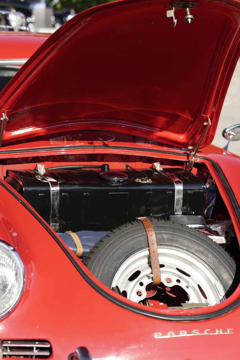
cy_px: 180
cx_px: 120
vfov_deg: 23.9
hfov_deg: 16.1
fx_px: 850
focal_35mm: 85
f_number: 4
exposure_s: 1/1000
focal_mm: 85
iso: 400
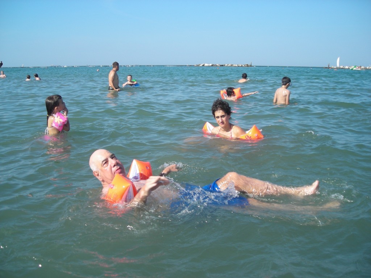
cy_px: 139
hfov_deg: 49.0
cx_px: 186
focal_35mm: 38
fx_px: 407
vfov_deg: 37.7
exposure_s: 1/134
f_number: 6.4
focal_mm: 6.3
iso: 50
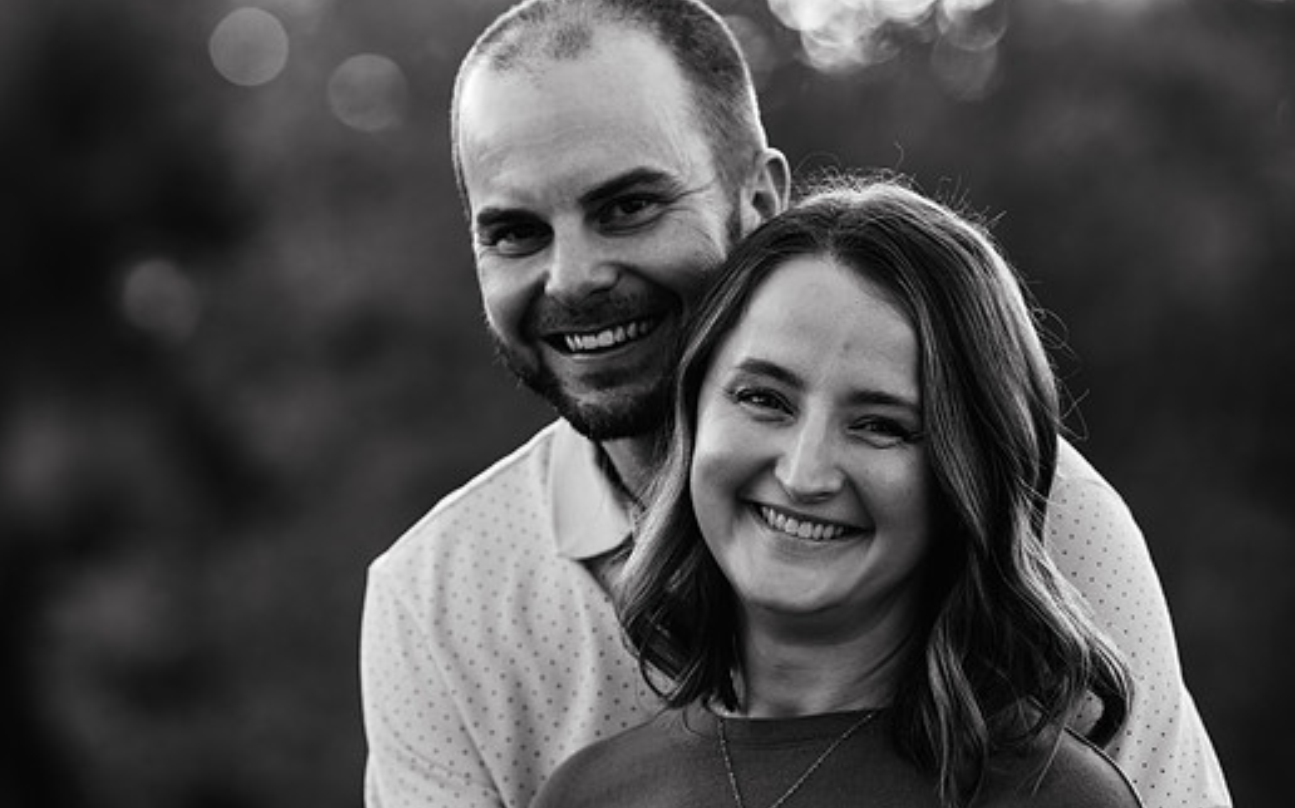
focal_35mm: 227
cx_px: 637
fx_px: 8008
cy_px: 430
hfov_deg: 9.2
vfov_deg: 5.8
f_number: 4
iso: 160
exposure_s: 1/160
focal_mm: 176
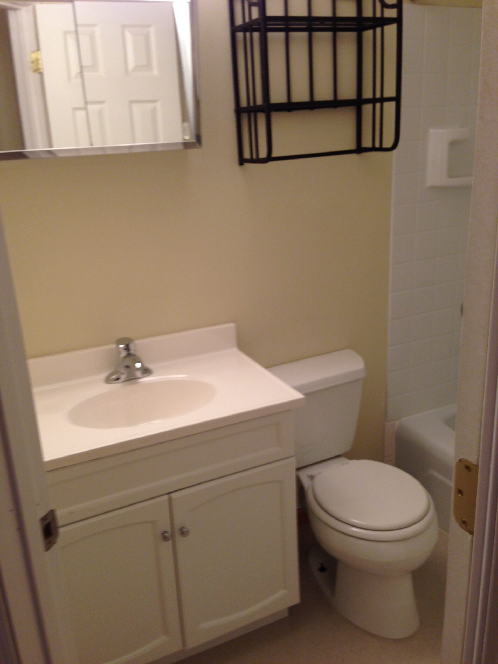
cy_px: 332
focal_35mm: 33
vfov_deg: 55.4
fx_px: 633
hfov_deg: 42.9
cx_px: 249
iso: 64
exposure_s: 1/20
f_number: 2.4
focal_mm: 4.12
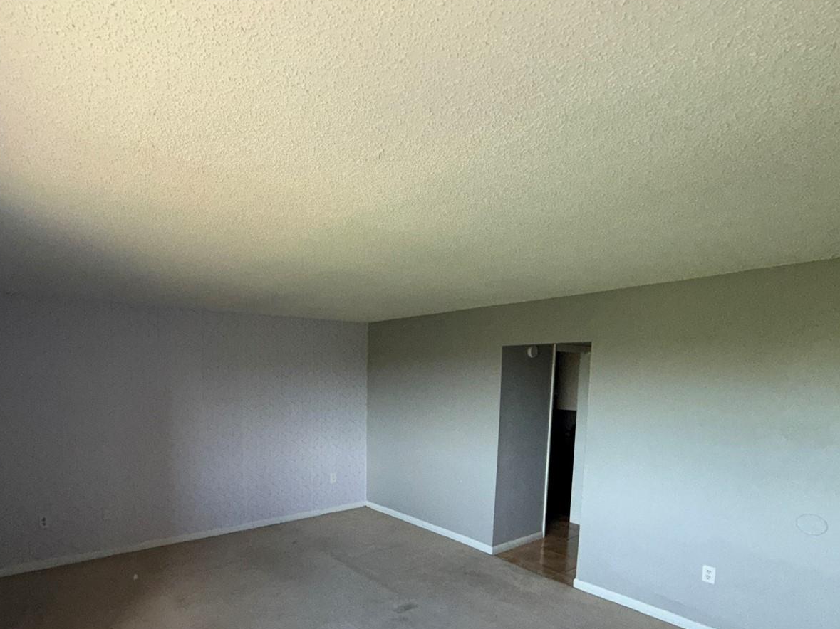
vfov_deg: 66.9
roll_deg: -0.1
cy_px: 416
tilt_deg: -5.0
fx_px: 461
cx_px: 308
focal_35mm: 19
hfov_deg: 82.9
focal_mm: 2.22
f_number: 2.2
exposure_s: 1/95
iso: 200
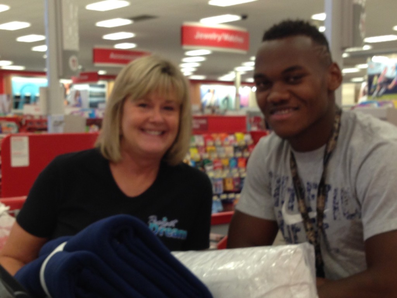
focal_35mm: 33
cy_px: 149
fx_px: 378
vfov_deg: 42.9
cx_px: 198
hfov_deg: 55.4
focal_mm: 4.12
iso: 50
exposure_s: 1/20
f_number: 2.4
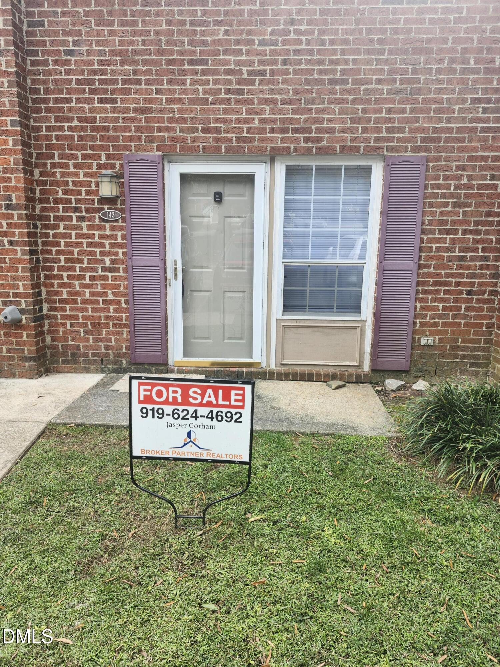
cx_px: 250
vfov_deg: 73.9
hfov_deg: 58.9
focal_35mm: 23
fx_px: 443
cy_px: 334
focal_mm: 5.54
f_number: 1.8
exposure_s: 1/285
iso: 25
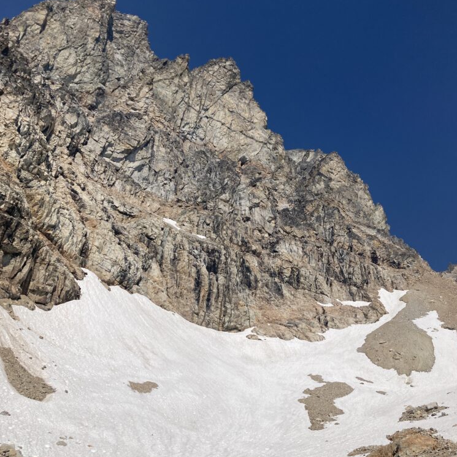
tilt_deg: +33.4
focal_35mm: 34
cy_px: 220
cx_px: 226
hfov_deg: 48.4
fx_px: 508
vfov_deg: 48.4
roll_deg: -8.4
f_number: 1.8
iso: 25
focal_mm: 3.99
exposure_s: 1/6944
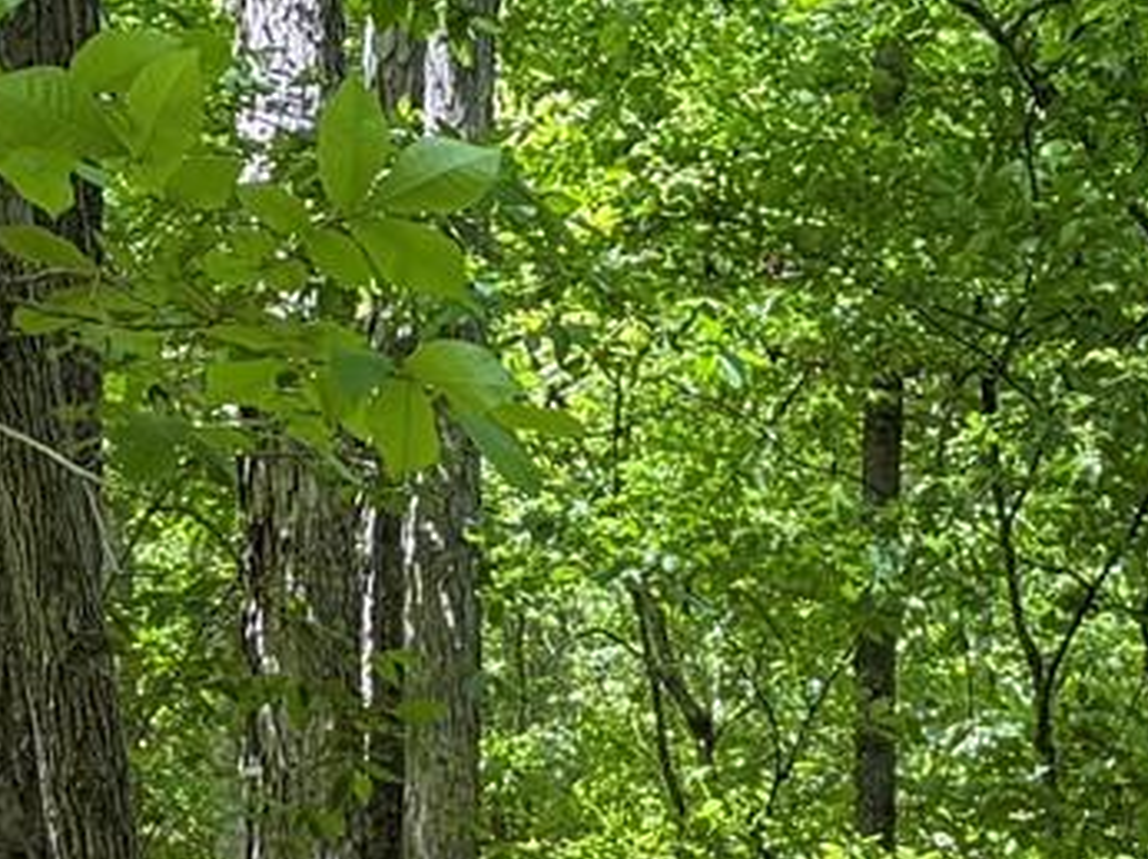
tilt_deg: +12.2
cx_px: 289
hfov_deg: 12.8
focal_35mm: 154
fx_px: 5104
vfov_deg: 9.4
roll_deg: -1.2
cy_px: 1207
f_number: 1.6
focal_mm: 5.96
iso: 40
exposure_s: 1/121
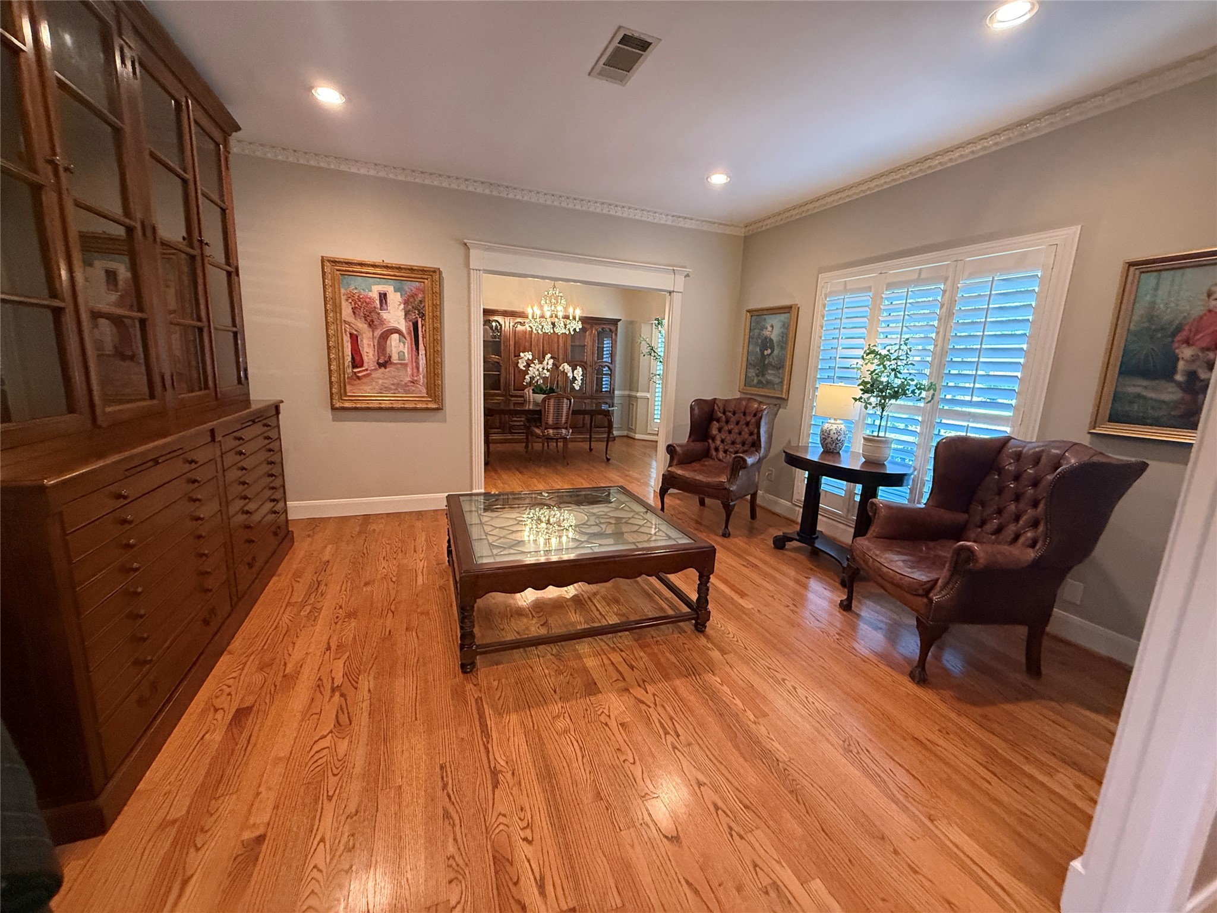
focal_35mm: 14
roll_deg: -3.0
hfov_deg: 102.1
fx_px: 492
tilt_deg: -11.3
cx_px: 608
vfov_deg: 85.7
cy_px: 456
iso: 500
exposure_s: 1/60
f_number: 2.2
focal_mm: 2.22
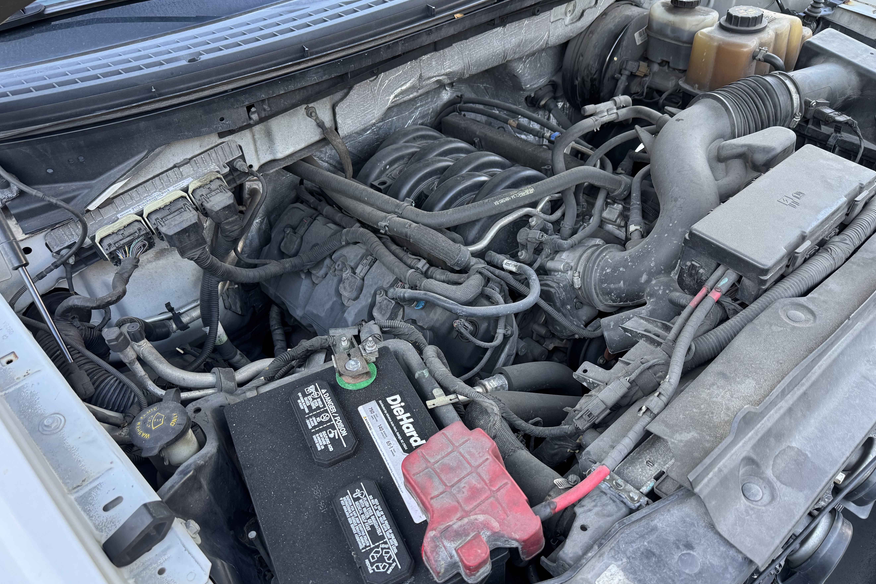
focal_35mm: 27
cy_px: 304
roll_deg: +0.8
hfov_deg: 67.3
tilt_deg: -44.5
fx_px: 657
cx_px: 468
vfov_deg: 47.9
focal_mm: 6.76
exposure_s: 1/114
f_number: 1.78
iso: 200
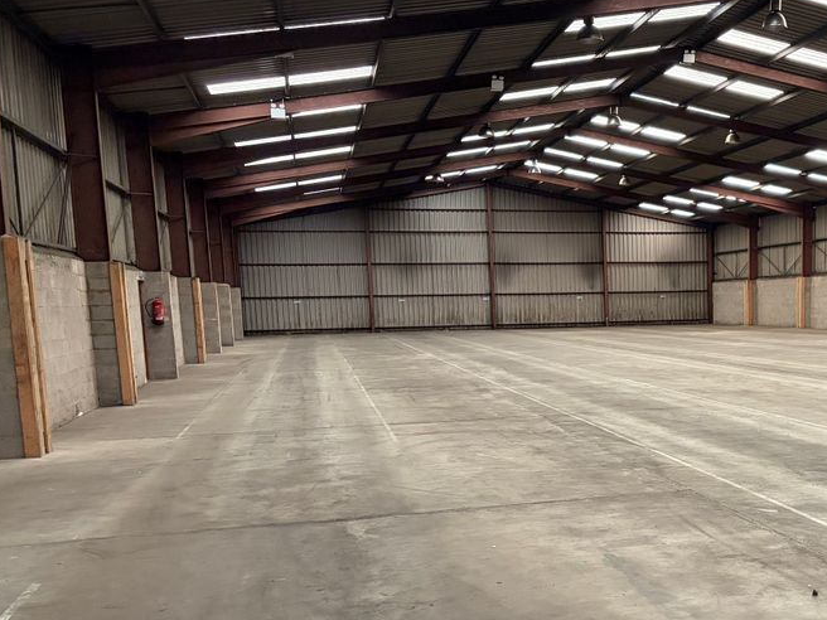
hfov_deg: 41.0
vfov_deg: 32.5
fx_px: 1051
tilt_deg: -7.7
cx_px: 671
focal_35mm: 44
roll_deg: +2.1
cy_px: 429
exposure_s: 1/55
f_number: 1.6
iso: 500
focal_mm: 5.96
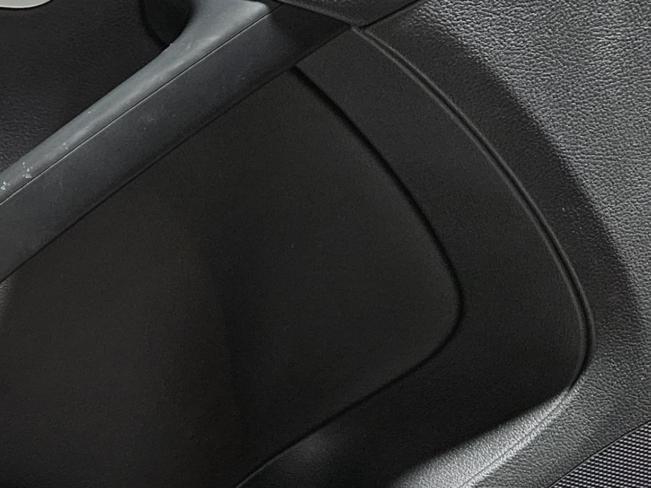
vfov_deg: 19.6
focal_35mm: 75
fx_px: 1410
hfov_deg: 23.9
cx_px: -112
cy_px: 312
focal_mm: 5.4
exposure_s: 1/24
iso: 640
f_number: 1.8
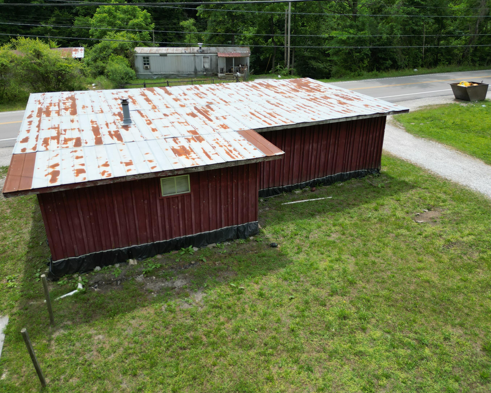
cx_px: 243
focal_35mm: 26
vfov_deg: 54.9
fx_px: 378
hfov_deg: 66.0
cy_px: 200
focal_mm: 6.72
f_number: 1.7
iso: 110
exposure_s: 1/2000
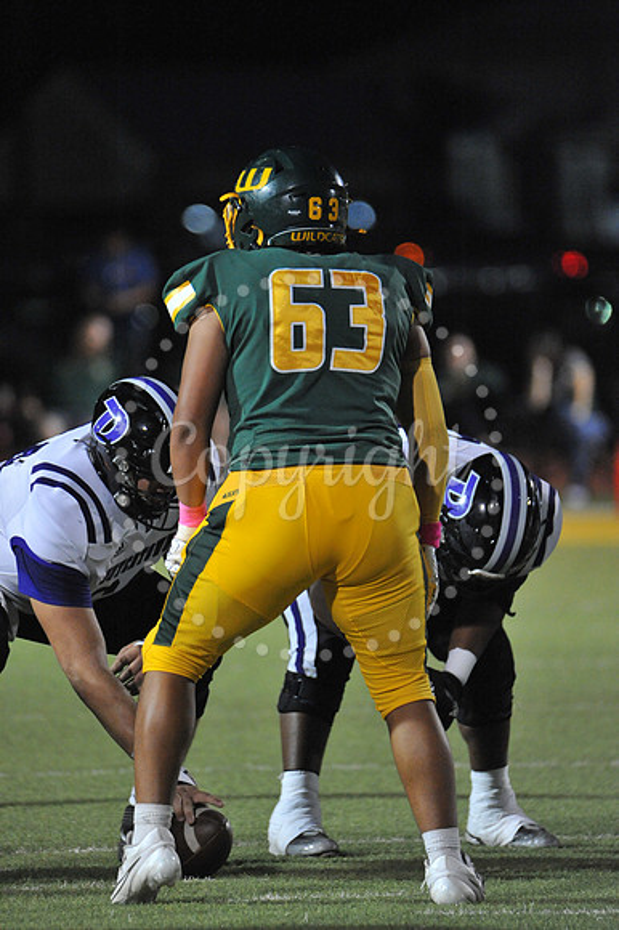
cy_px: 465
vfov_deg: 3.4
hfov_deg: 2.3
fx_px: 15492
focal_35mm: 600
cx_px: 310
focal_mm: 600
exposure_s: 1/200
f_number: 6.3
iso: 6400
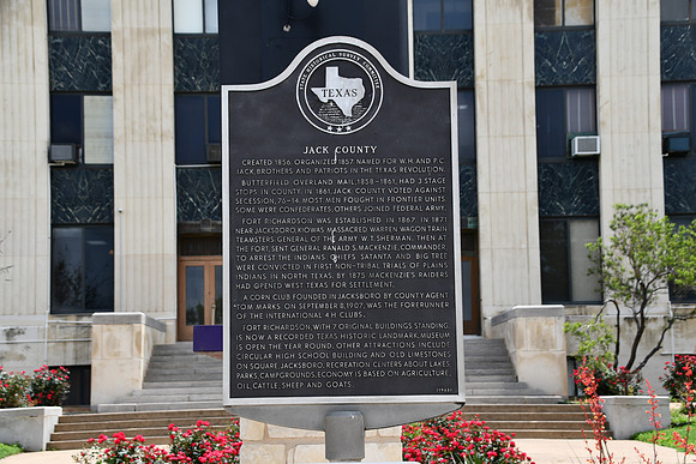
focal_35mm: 72
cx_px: 348
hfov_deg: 28.1
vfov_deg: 18.9
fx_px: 1392
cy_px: 232
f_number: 8
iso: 100
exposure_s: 1/250
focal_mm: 48
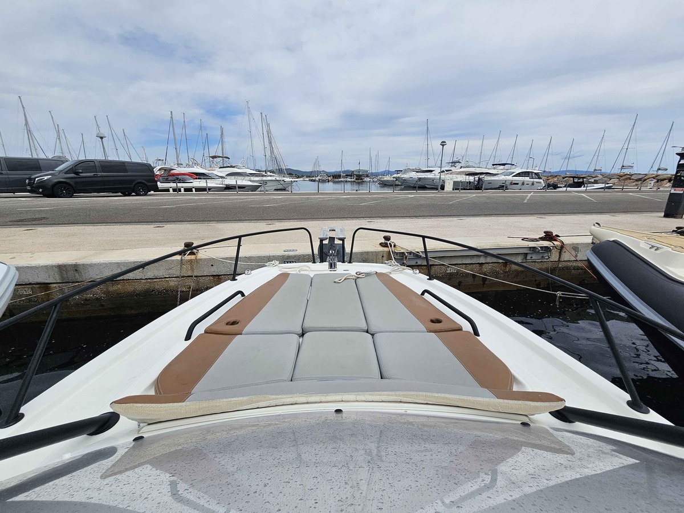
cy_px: 256
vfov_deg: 89.9
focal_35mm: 13
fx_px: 257
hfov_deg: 106.2
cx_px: 342
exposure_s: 1/4886
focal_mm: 2.2
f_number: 2.2
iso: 50
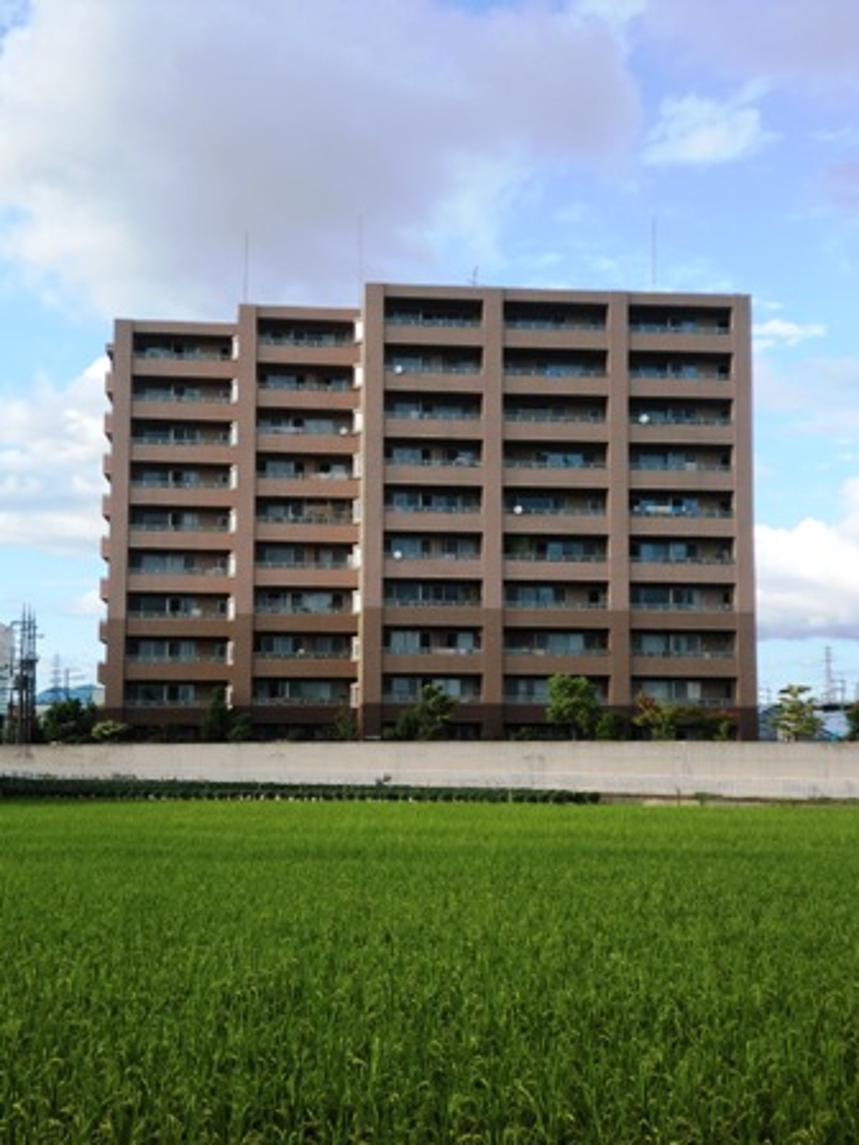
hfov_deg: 30.9
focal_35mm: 47
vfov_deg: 40.4
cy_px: 572
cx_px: 430
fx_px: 1555
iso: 50
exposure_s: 1/320
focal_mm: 8.46
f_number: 3.4
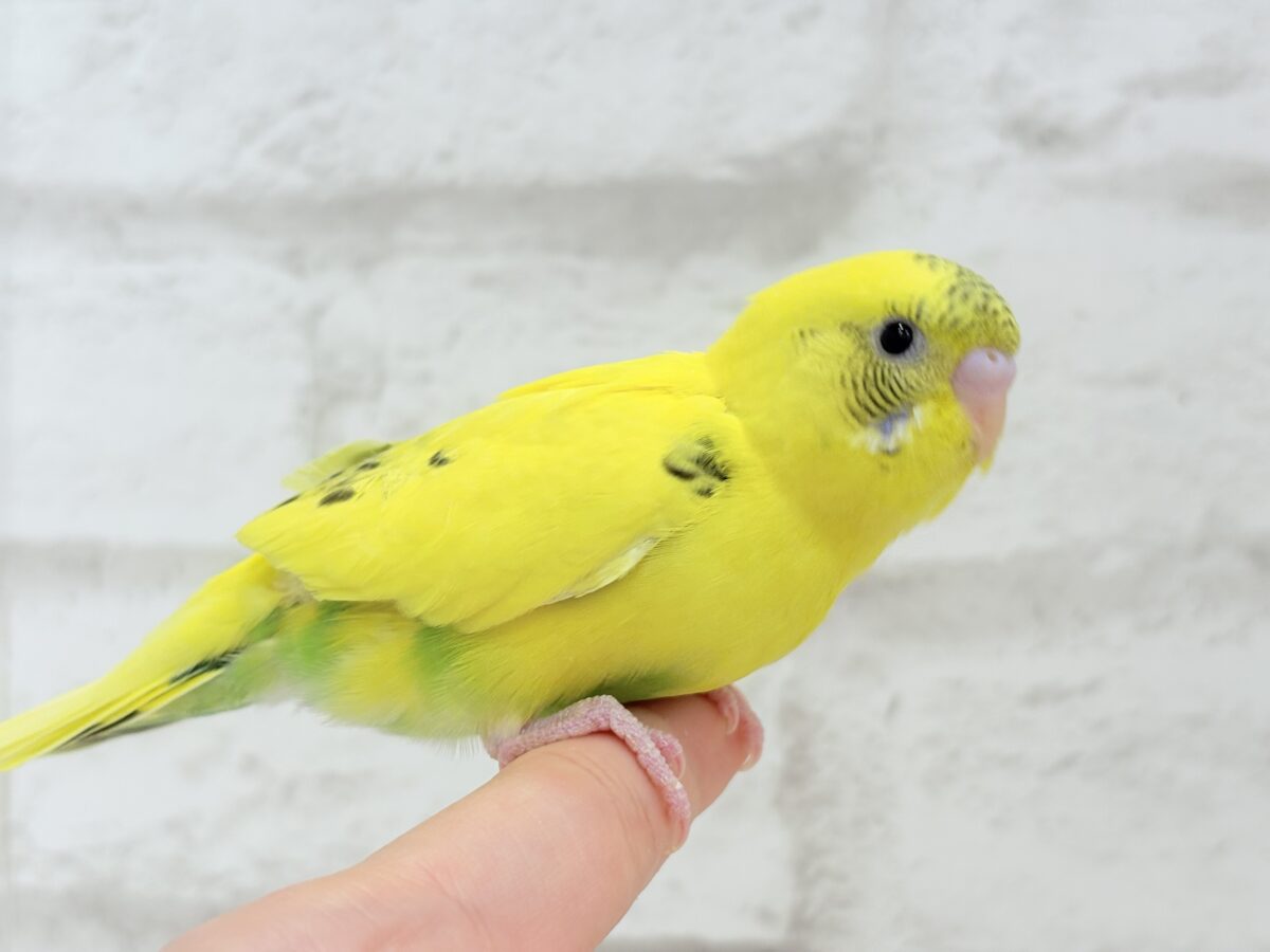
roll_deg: +0.5
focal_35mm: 52
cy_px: 476
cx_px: 635
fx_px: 1908
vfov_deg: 28.0
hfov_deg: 36.8
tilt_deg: -0.4
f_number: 1.6
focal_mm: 5.96
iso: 32
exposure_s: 1/50
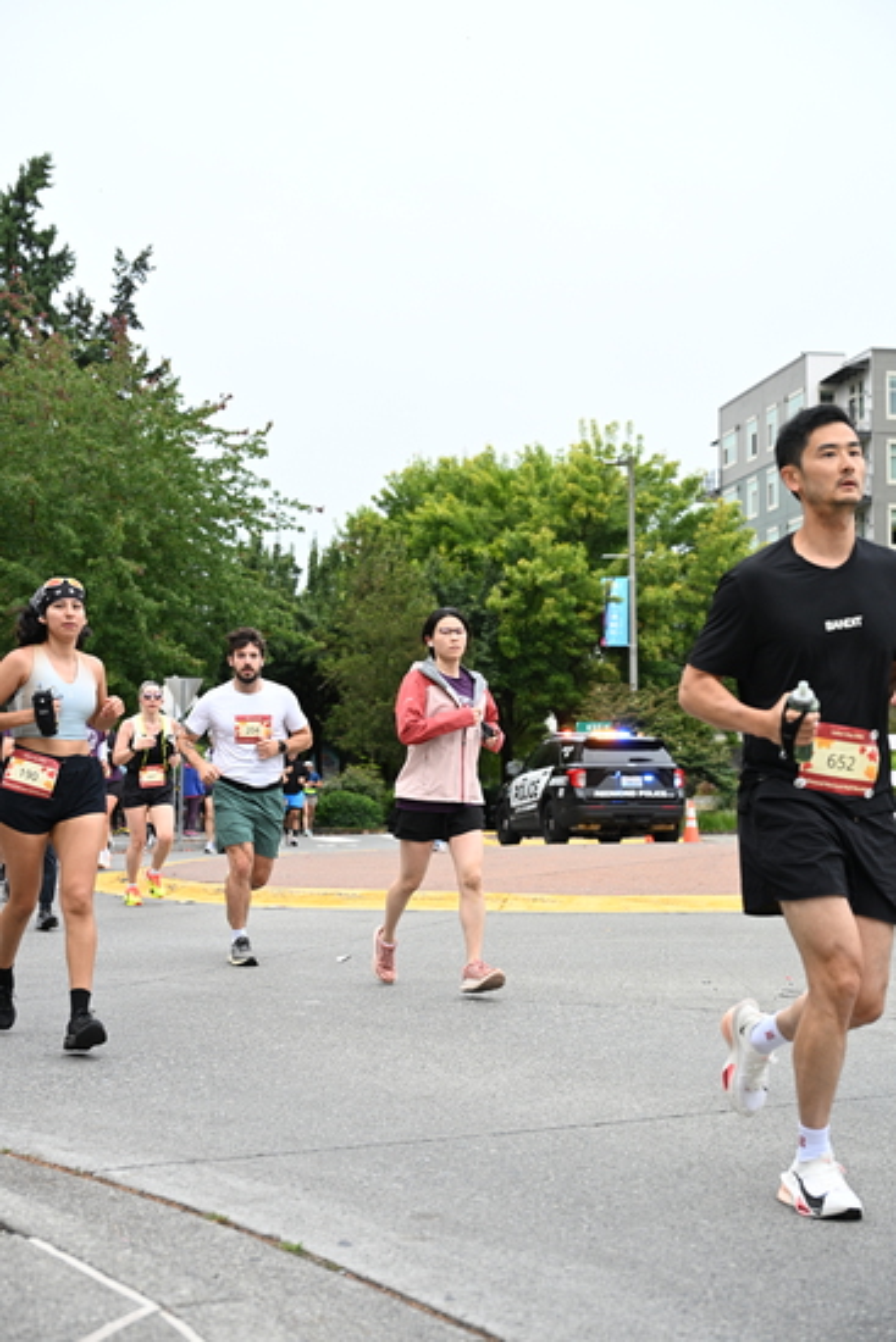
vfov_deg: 38.2
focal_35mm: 52
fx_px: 1940
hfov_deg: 26.0
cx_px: 448
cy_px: 671
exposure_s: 1/800
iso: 1600
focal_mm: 52
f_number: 4
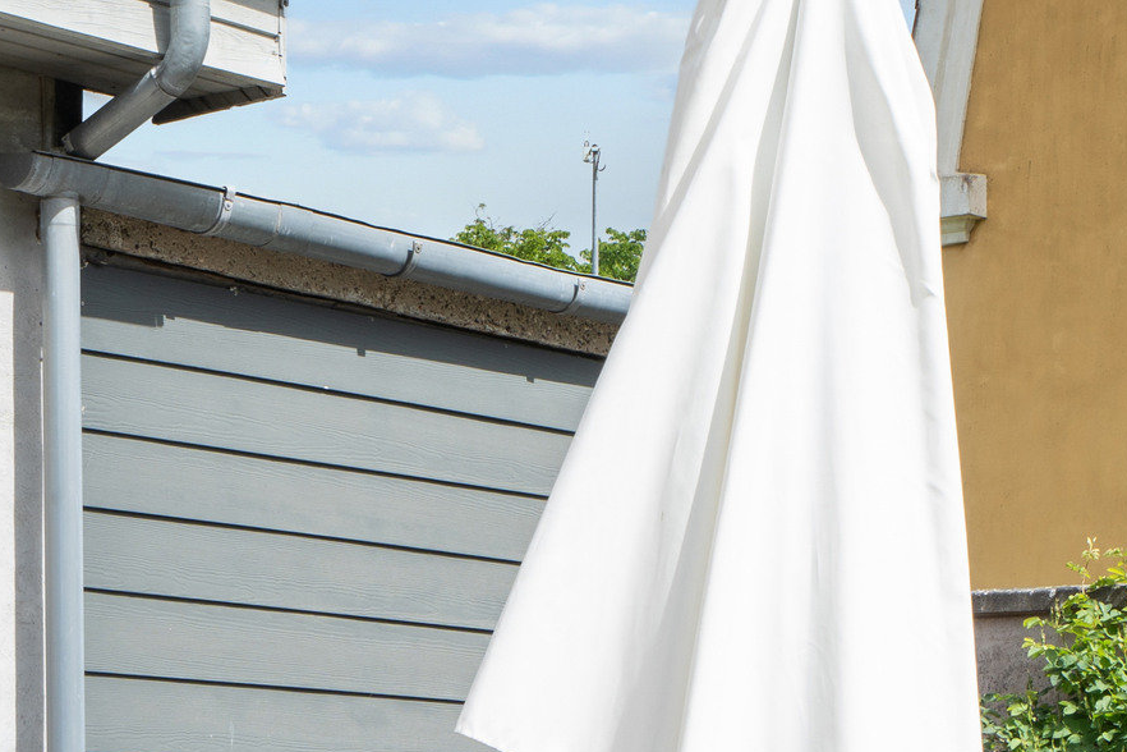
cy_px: 798
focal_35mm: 119
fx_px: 3725
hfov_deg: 17.2
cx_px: 595
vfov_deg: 11.4
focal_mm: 35
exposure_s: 1/160
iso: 250
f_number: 11
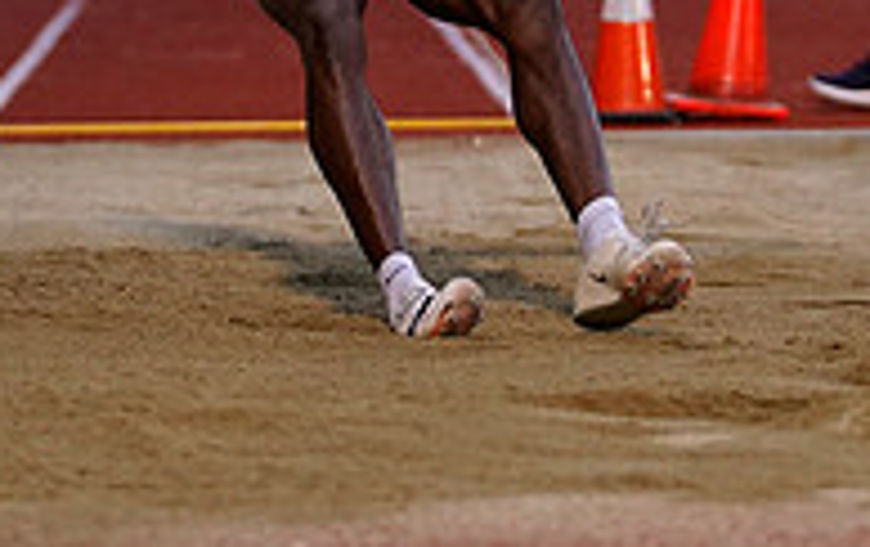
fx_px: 8741
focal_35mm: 368
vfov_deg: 3.6
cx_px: 381
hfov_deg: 5.7
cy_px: -294
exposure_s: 1/1600
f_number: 2.8
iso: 3200
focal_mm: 121
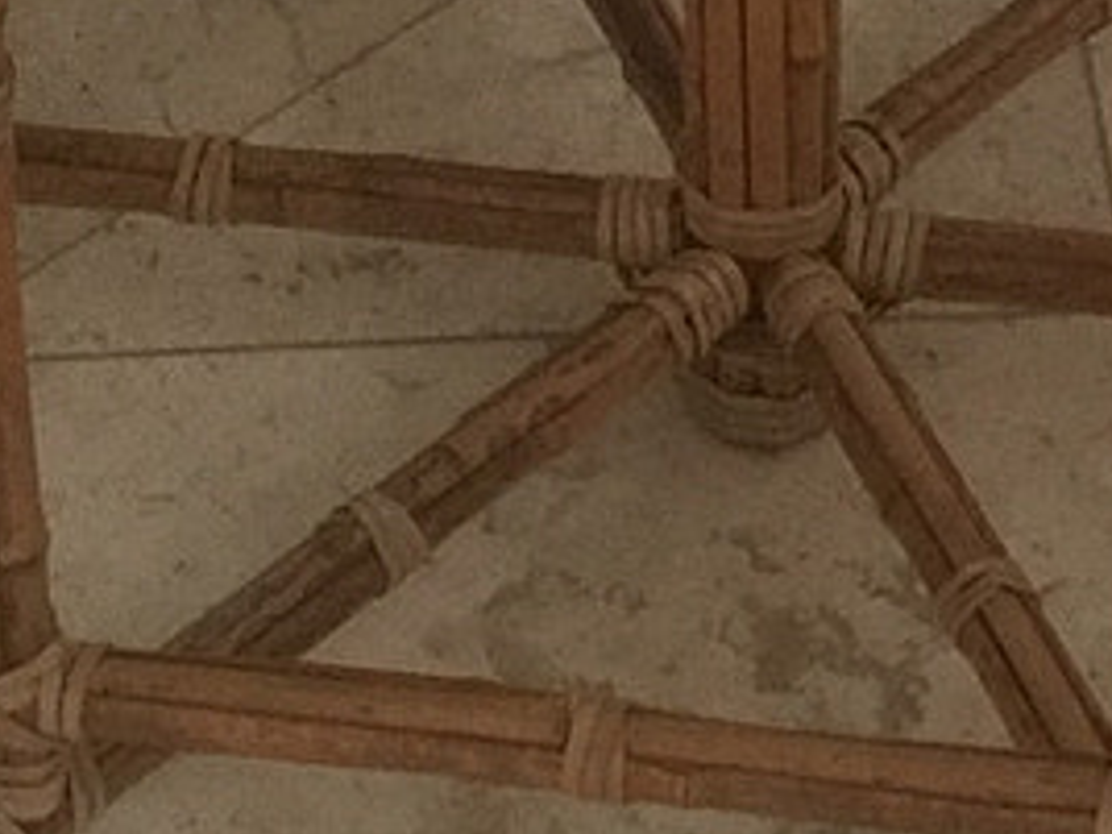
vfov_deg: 8.2
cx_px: 838
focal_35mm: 173
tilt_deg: -27.2
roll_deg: -0.4
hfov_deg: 11.4
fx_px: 5557
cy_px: -851
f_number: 2.2
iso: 125
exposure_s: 1/15
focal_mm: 4.15
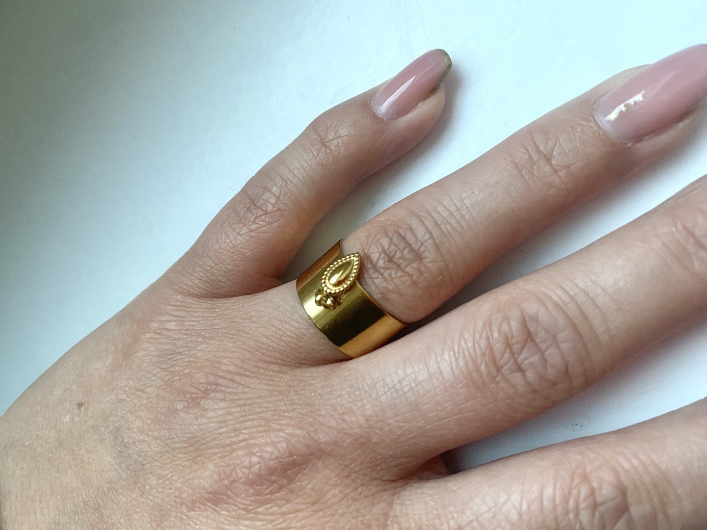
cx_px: 354
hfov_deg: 69.4
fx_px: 511
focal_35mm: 25
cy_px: 265
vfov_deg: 54.9
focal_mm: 4.25
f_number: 1.8
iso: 320
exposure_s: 1/60
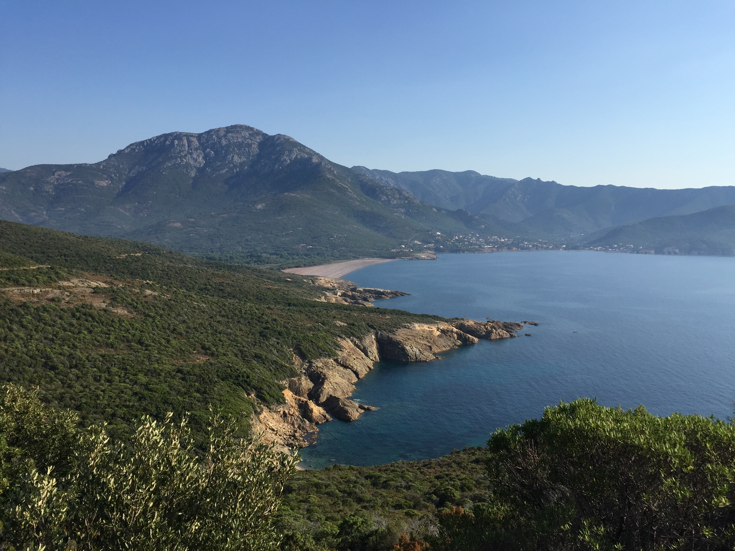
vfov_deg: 48.2
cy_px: 276
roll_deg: -0.8
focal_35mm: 29
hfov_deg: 61.7
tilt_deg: -3.7
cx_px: 368
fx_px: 616
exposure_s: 1/1883
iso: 32
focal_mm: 4.15
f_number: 2.2
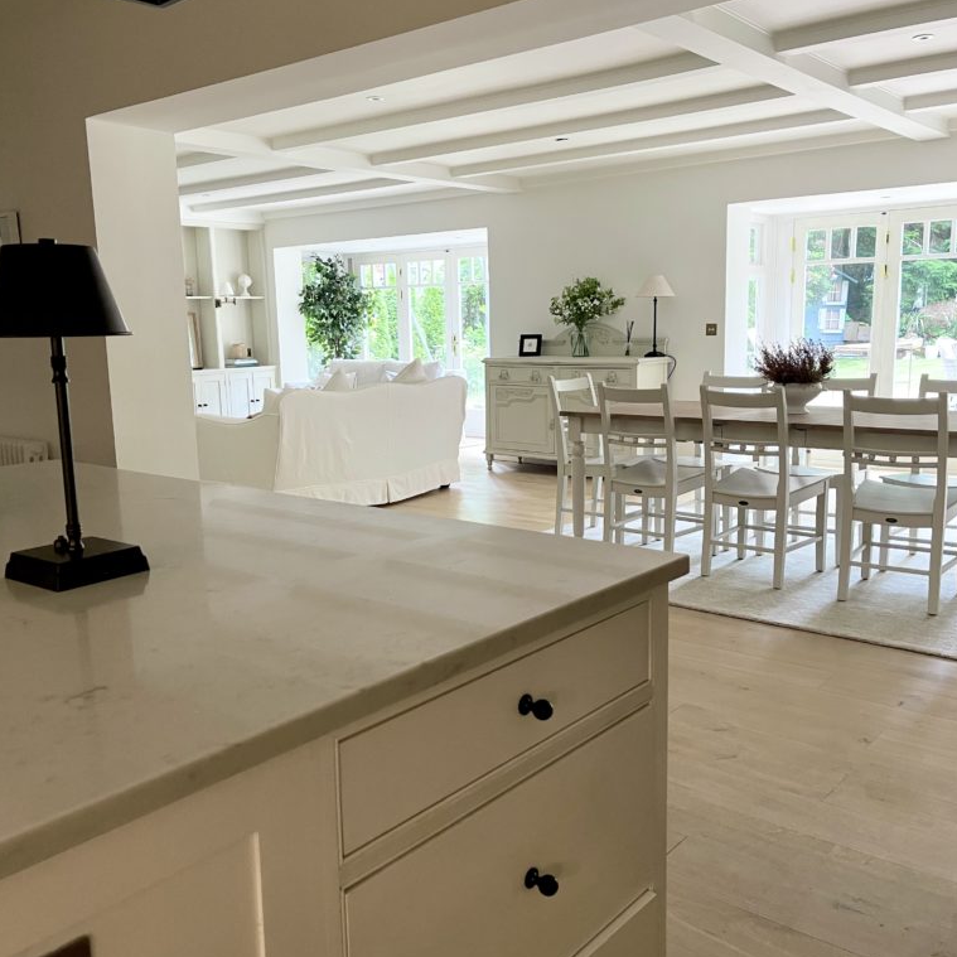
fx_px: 970
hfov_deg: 52.5
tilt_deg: -9.2
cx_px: 477
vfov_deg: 52.5
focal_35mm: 31
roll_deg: +1.3
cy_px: 479
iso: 250
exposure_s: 1/60
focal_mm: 5.1
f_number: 1.6
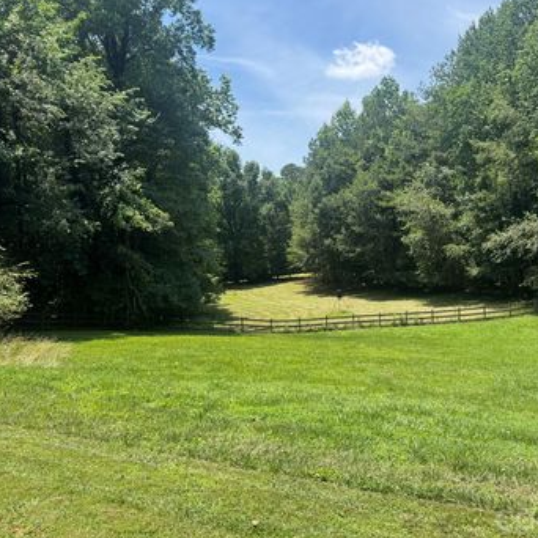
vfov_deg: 52.5
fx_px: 545
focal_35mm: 31
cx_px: 333
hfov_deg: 52.0
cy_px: 254
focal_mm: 6.76
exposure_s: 1/2041
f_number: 1.78
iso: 80
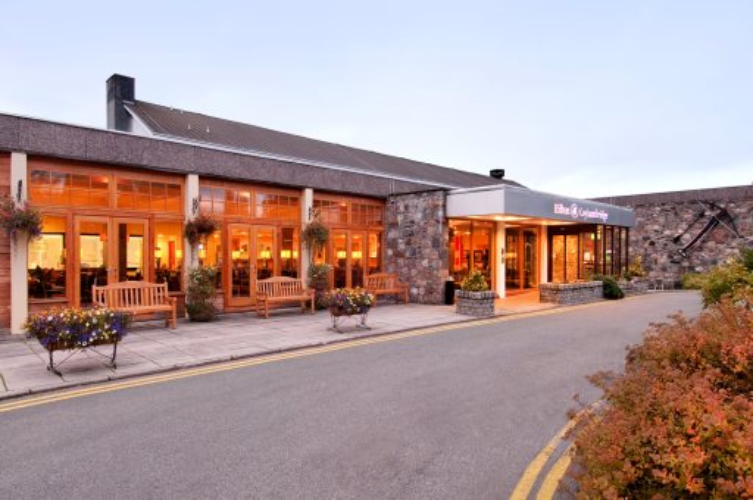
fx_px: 439
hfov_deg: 81.3
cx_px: 376
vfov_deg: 59.4
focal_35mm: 21
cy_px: 250
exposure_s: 1/2
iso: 400
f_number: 8
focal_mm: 14
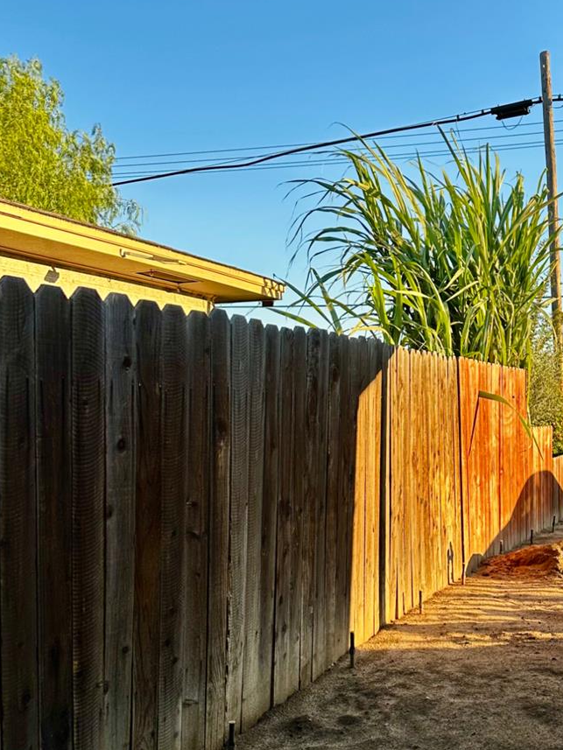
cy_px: 519
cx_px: 461
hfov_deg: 33.2
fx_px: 911
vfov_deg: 43.9
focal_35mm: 42
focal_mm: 6.86
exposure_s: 1/887
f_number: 1.78
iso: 80
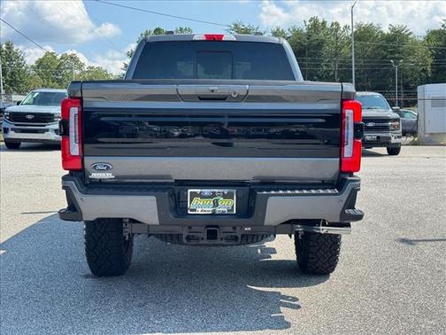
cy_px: 168
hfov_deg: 39.7
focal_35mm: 48
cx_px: 223
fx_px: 618
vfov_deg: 30.3
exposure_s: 1/1724
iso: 64
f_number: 1.78
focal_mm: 6.76
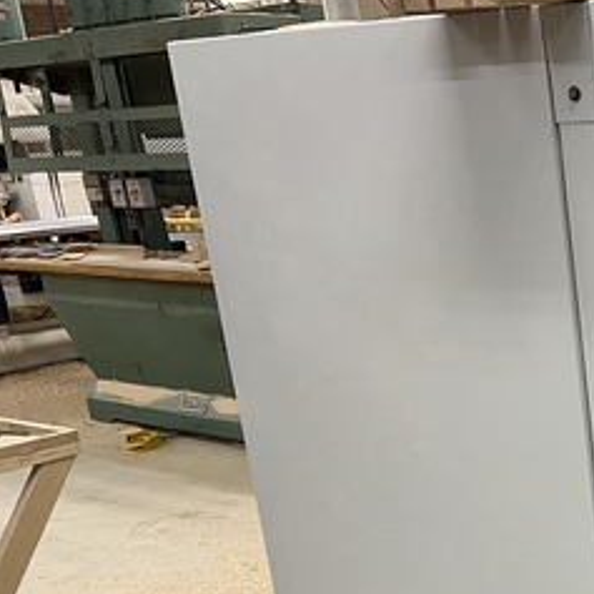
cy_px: 521
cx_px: 800
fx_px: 1204
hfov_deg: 23.9
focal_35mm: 62
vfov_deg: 26.9
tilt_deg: -19.2
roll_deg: +2.4
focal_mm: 5.7
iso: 125
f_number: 1.5
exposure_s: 1/60
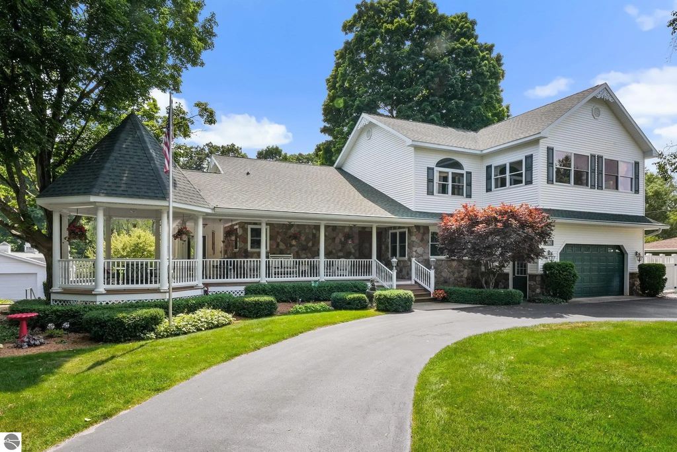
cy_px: 226
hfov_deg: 80.9
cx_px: 338
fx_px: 397
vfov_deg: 59.3
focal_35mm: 21
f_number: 22
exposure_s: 1/60
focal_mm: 21.1
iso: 2000
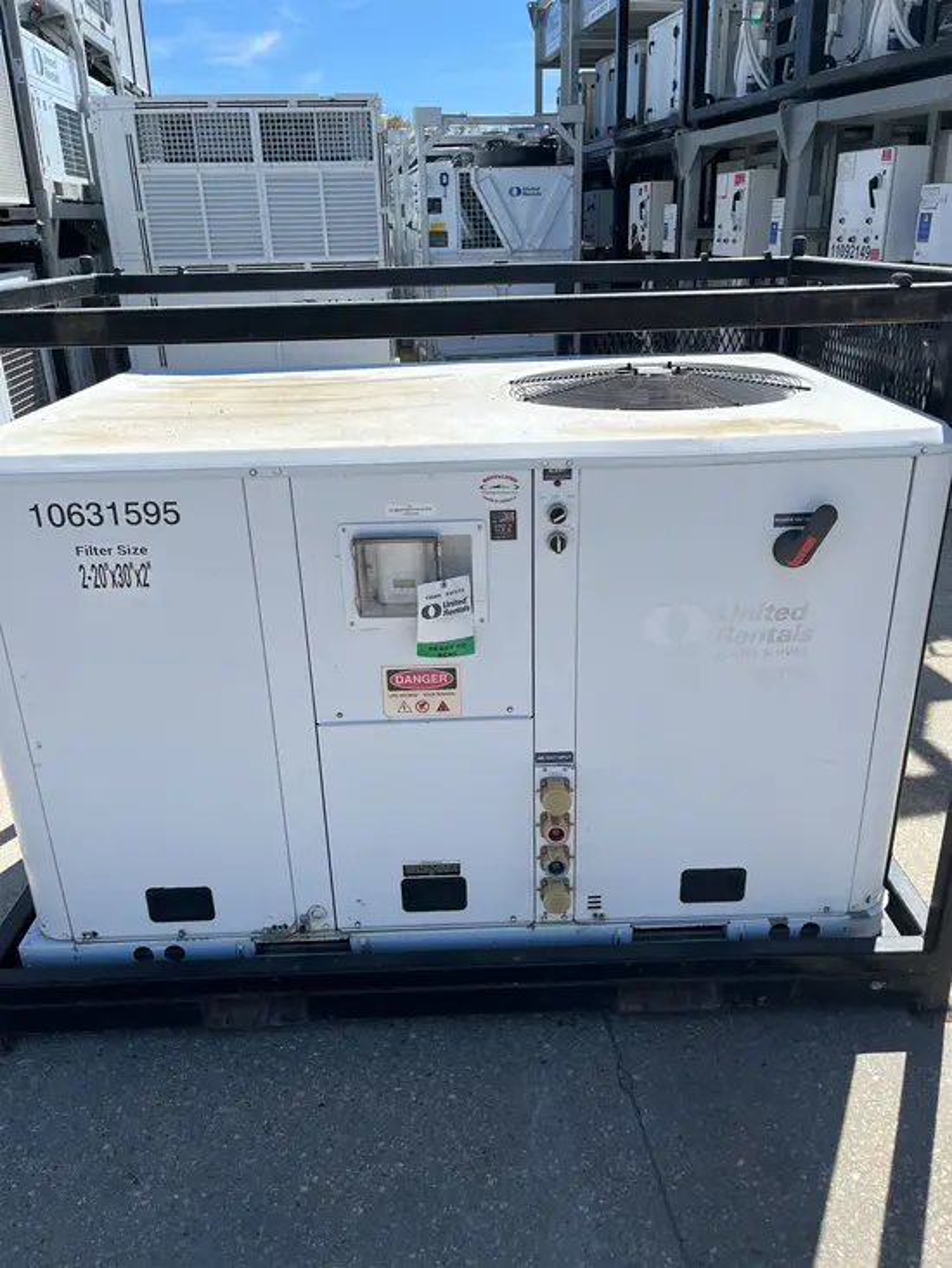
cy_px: 634
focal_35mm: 26
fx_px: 953
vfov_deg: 67.3
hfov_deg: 53.1
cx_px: 476
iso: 50
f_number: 1.6
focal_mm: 5.1
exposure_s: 1/3413
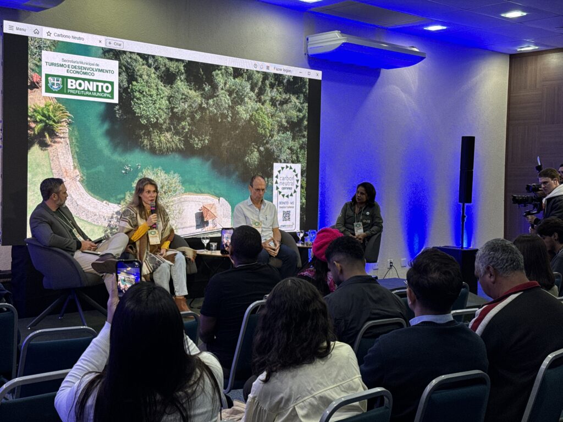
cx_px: 282
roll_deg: -0.8
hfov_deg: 39.7
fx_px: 781
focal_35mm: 48
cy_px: 211
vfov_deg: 30.3
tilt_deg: -2.4
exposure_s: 1/60
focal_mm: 6.76
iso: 125
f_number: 1.78
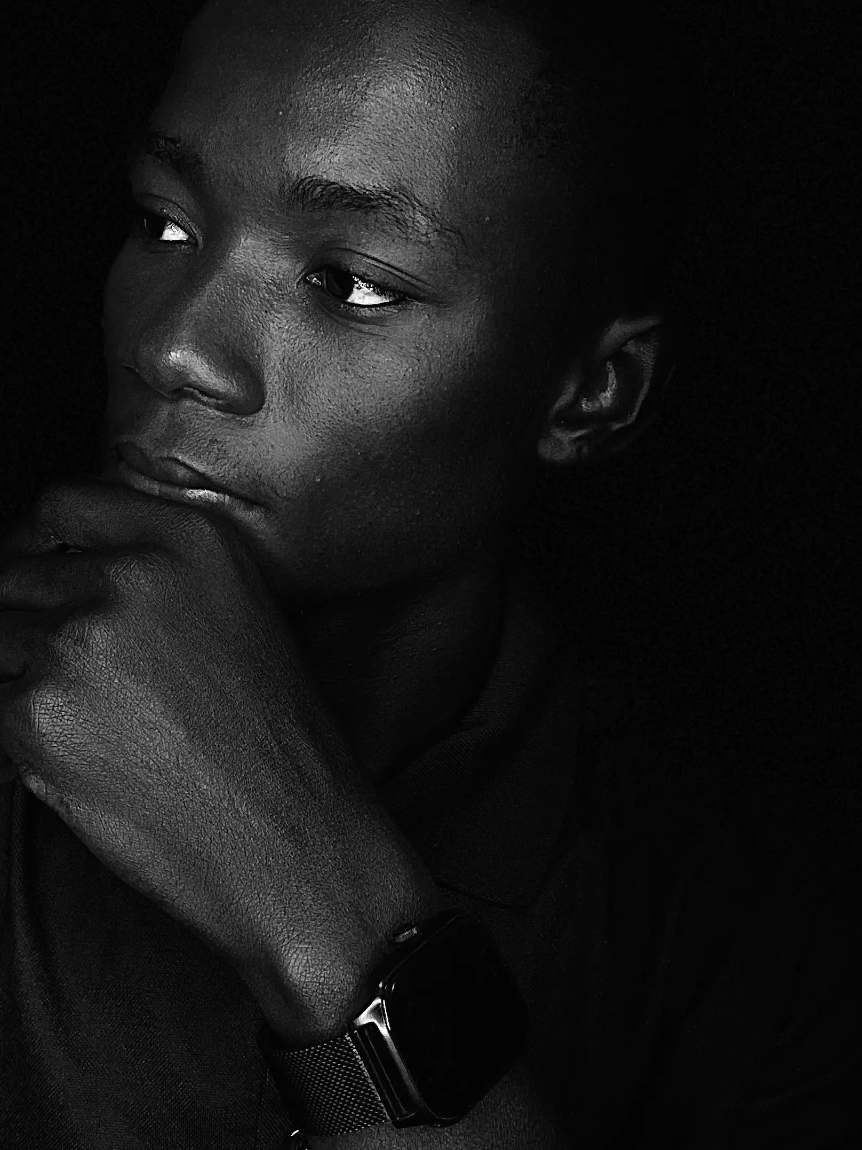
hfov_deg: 33.3
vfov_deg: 43.6
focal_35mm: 43
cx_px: 283
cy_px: 455
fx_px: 1427
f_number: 2.2
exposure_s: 1/60
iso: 160
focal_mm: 2.71
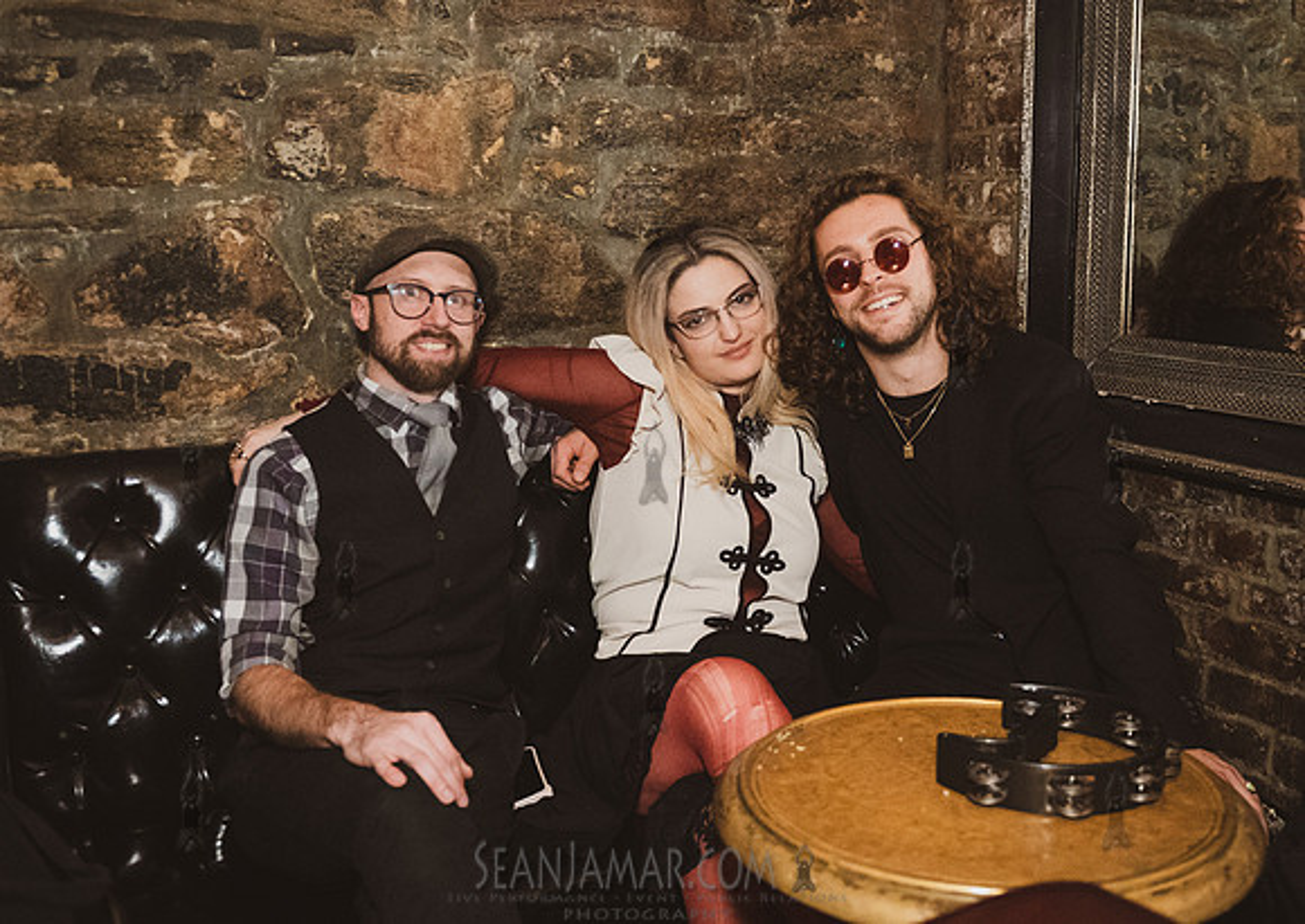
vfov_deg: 39.9
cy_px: 420
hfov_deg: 54.2
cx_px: 698
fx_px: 1273
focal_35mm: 34
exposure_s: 1/320
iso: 12800
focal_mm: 27
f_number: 3.2
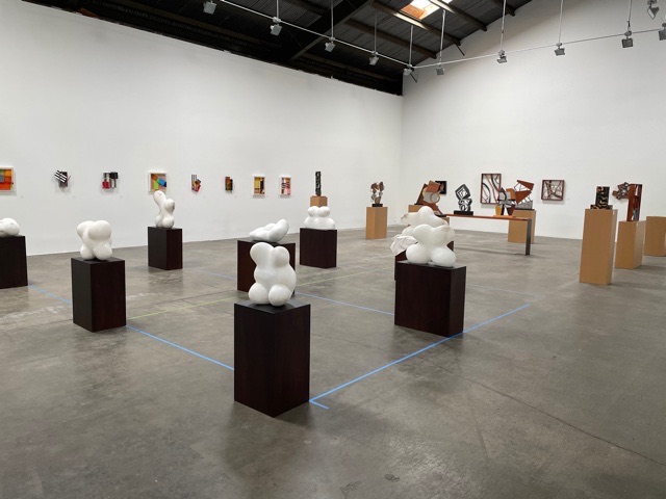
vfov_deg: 53.1
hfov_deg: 67.3
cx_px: 333
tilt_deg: -6.9
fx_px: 500
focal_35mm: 26
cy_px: 250
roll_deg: -1.2
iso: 100
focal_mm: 4.2
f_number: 1.6
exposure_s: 1/121
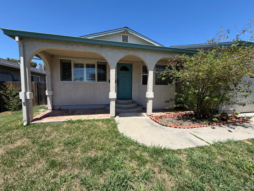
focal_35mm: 14
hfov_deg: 102.1
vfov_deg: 85.7
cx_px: 127
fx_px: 103
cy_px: 96
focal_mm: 2.22
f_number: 2.2
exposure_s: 1/770
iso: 32
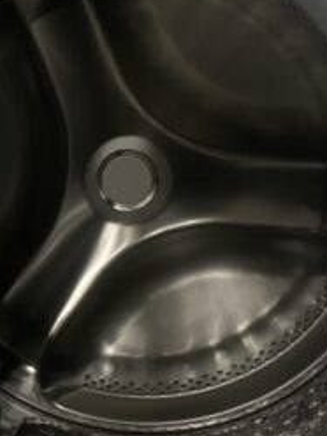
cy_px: 202
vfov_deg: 23.3
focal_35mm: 84
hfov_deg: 17.1
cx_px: -9
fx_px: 1058
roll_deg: +0.3
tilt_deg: -9.6
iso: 100
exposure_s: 1/66
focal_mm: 4.25
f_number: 1.8
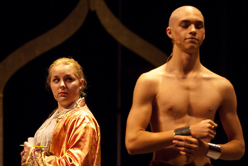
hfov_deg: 10.1
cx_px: 124
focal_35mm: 202
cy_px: 83
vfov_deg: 6.8
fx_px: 1396
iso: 1000
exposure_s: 1/160
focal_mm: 135
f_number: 2.8
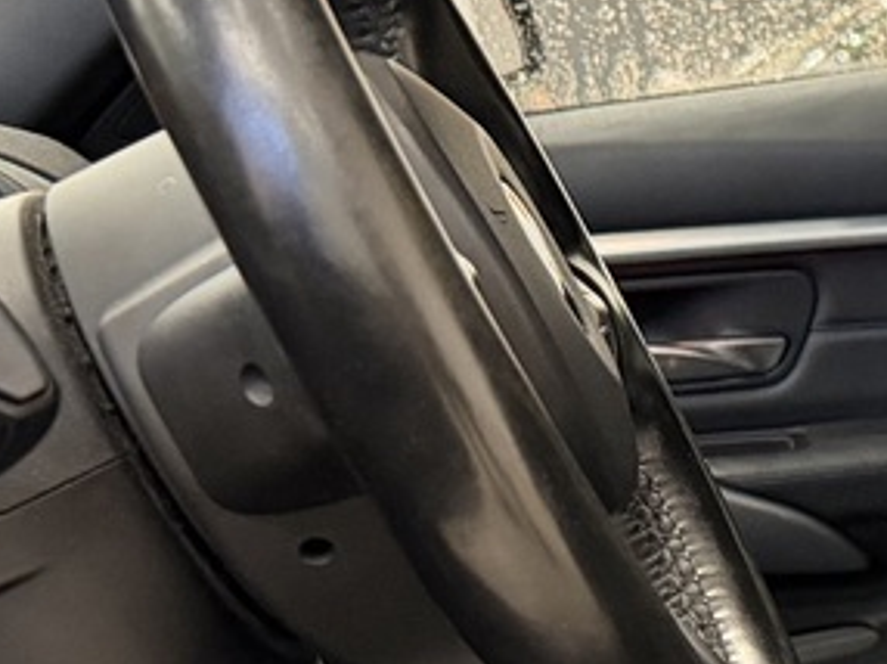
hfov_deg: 13.9
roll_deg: +5.4
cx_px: 1737
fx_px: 3098
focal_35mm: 121
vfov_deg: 12.2
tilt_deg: -7.1
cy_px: 487
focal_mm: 6.76
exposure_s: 1/33
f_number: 1.78
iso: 640
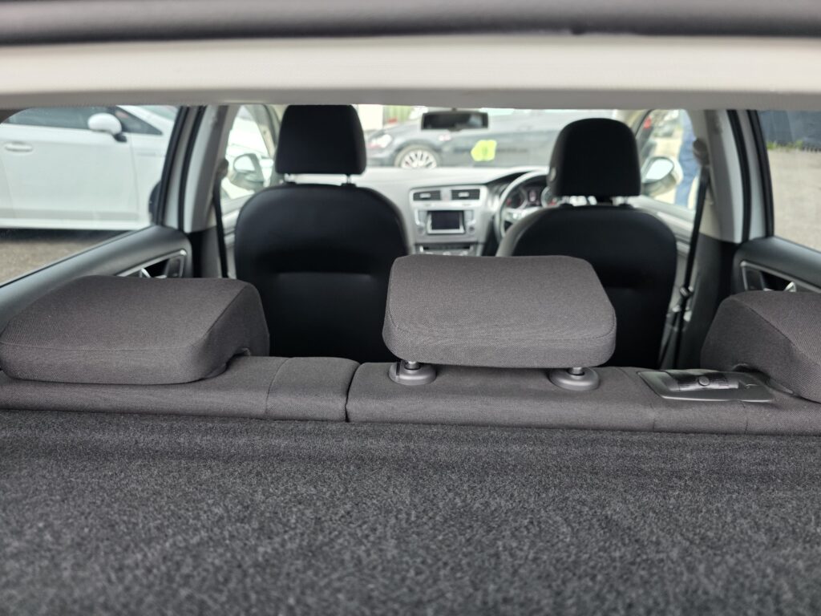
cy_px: 308
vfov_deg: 58.9
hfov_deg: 73.9
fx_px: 545
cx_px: 410
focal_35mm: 23
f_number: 1.7
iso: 125
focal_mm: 6.3
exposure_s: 1/180
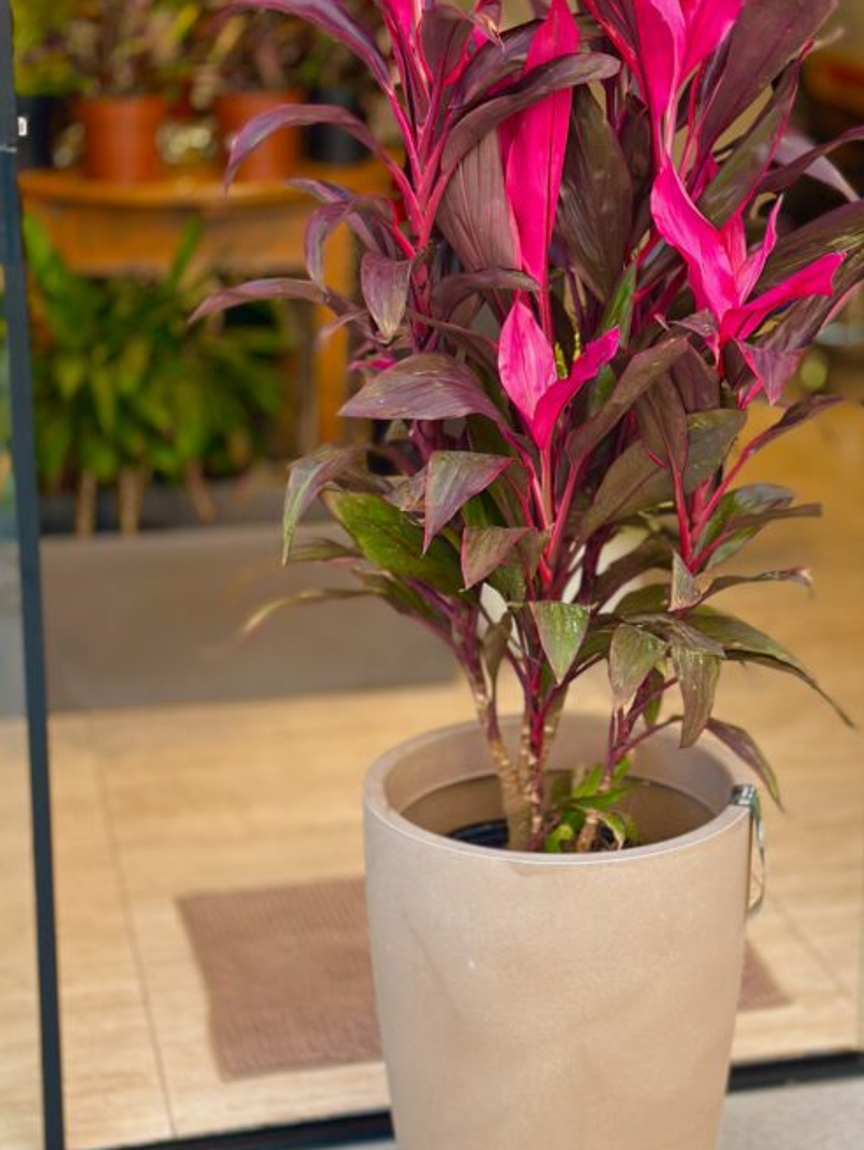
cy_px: 495
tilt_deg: -15.4
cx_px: 565
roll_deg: -1.8
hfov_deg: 19.6
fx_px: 2494
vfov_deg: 26.0
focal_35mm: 75
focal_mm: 6.86
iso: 100
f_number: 1.78
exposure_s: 1/120
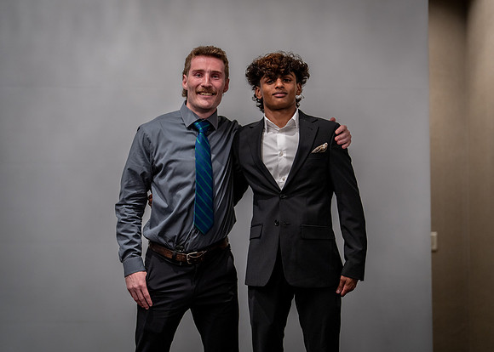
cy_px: 176
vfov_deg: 26.8
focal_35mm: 53
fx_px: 740
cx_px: 247
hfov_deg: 36.9
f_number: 1.2
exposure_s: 1/400
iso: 500
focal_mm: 50
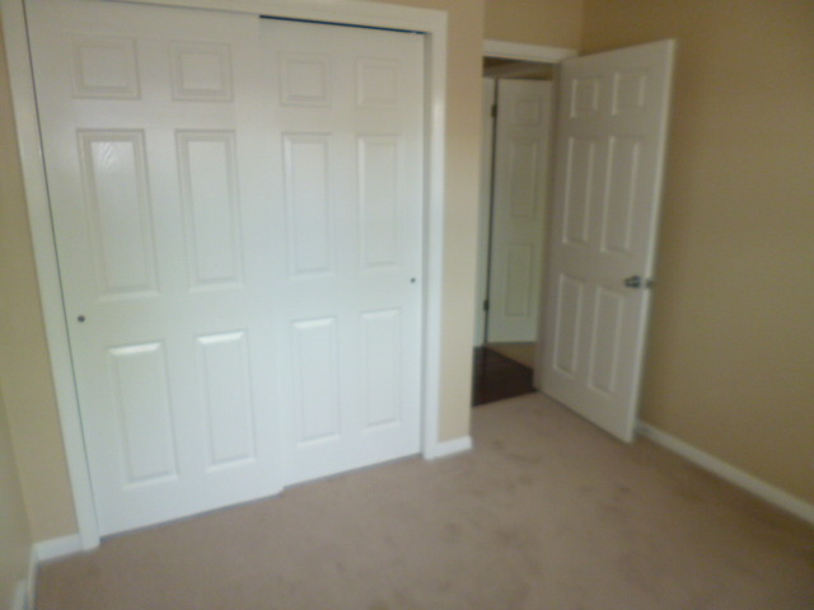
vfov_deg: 56.8
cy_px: 305
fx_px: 564
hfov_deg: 71.6
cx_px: 407
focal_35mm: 24
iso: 200
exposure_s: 1/60
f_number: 2.5
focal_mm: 4.3
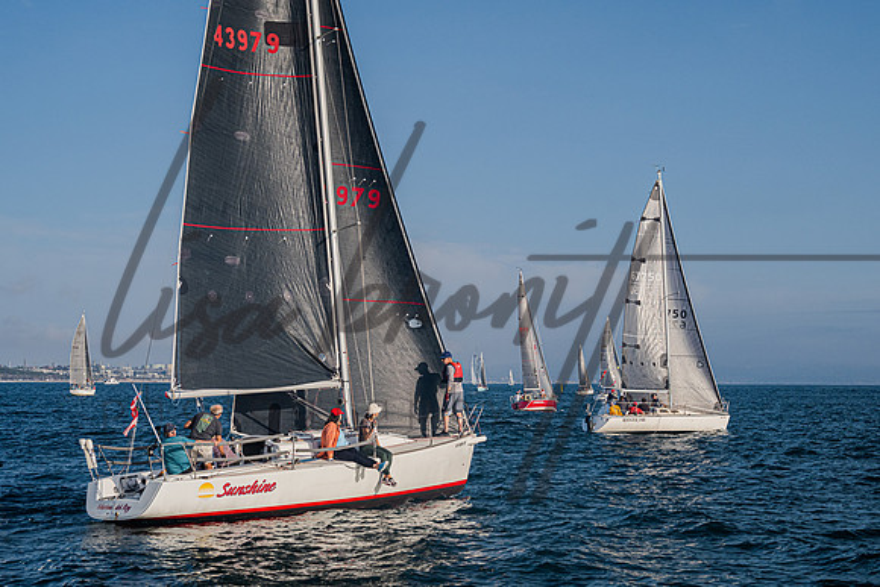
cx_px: 542
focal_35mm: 67
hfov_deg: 30.0
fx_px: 1636
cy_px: 294
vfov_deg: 20.3
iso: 400
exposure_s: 1/1250
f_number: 6.3
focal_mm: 54
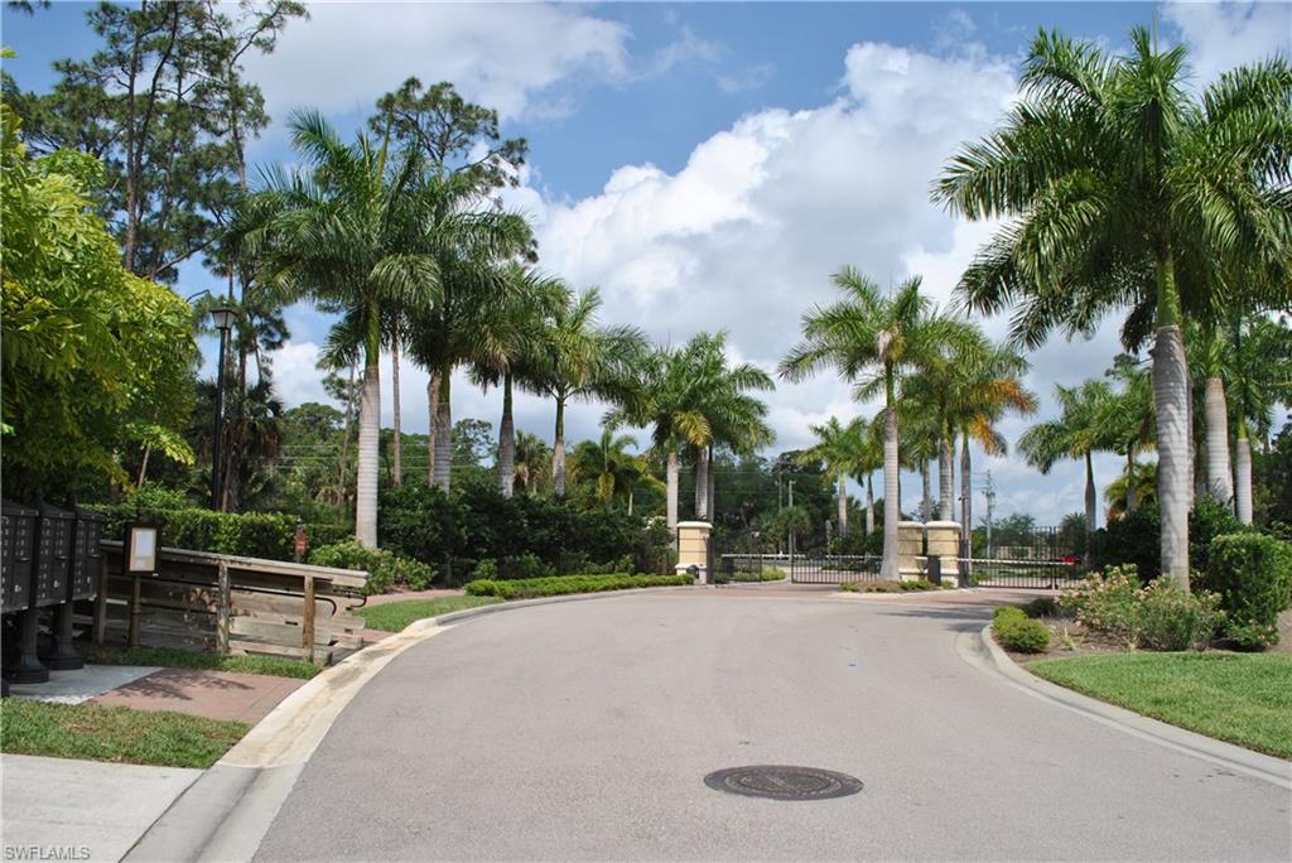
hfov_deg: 67.4
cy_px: 432
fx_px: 970
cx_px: 646
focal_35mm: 27
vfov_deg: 48.0
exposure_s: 1/320
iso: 100
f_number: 9
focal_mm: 18
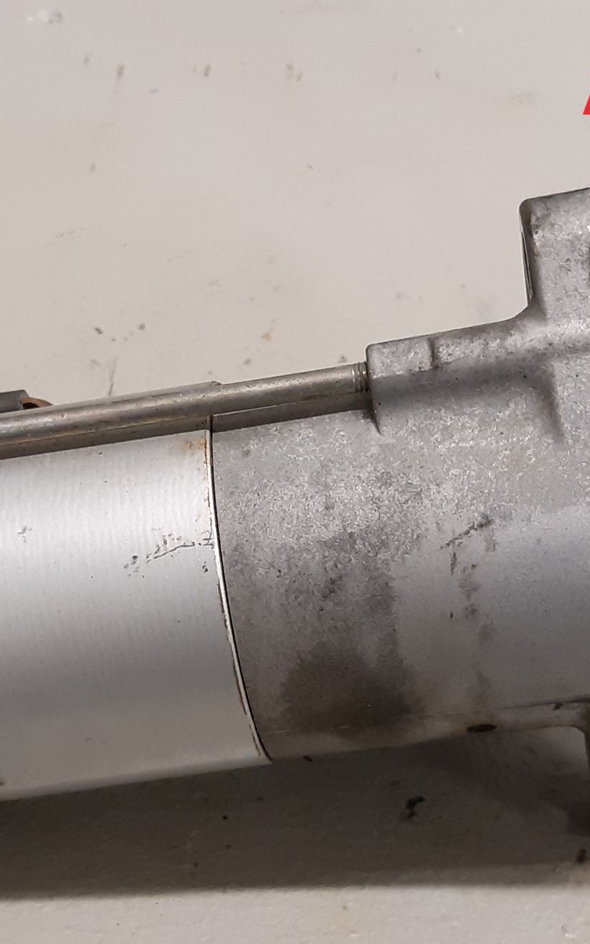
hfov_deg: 29.8
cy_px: 546
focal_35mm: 43
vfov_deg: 46.1
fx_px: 1107
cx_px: 288
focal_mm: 3.93
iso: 200
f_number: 1.7
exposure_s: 1/50
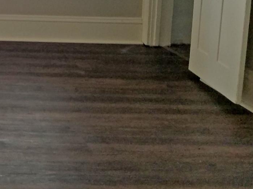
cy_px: -54
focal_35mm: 76
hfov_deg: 22.4
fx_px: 555
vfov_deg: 18.1
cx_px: -92
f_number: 1.7
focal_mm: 4.2
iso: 80
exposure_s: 1/60
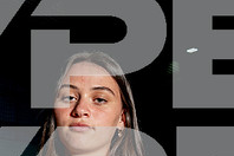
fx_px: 494
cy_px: 190
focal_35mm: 76
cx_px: 12
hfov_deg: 25.6
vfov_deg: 17.1
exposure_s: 1/200
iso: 250
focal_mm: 25
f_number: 5
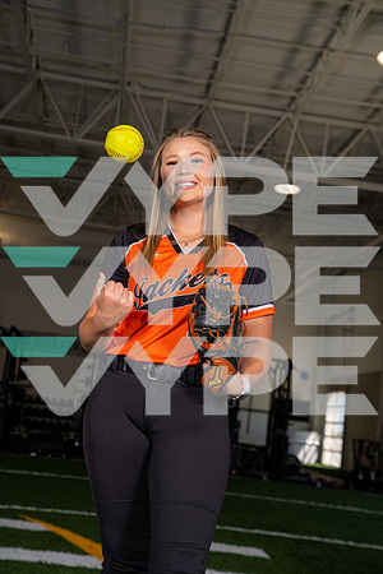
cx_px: 192
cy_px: 287
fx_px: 973
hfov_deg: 22.3
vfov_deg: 32.9
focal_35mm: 61
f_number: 5.6
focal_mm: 61
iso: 200
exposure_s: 1/200
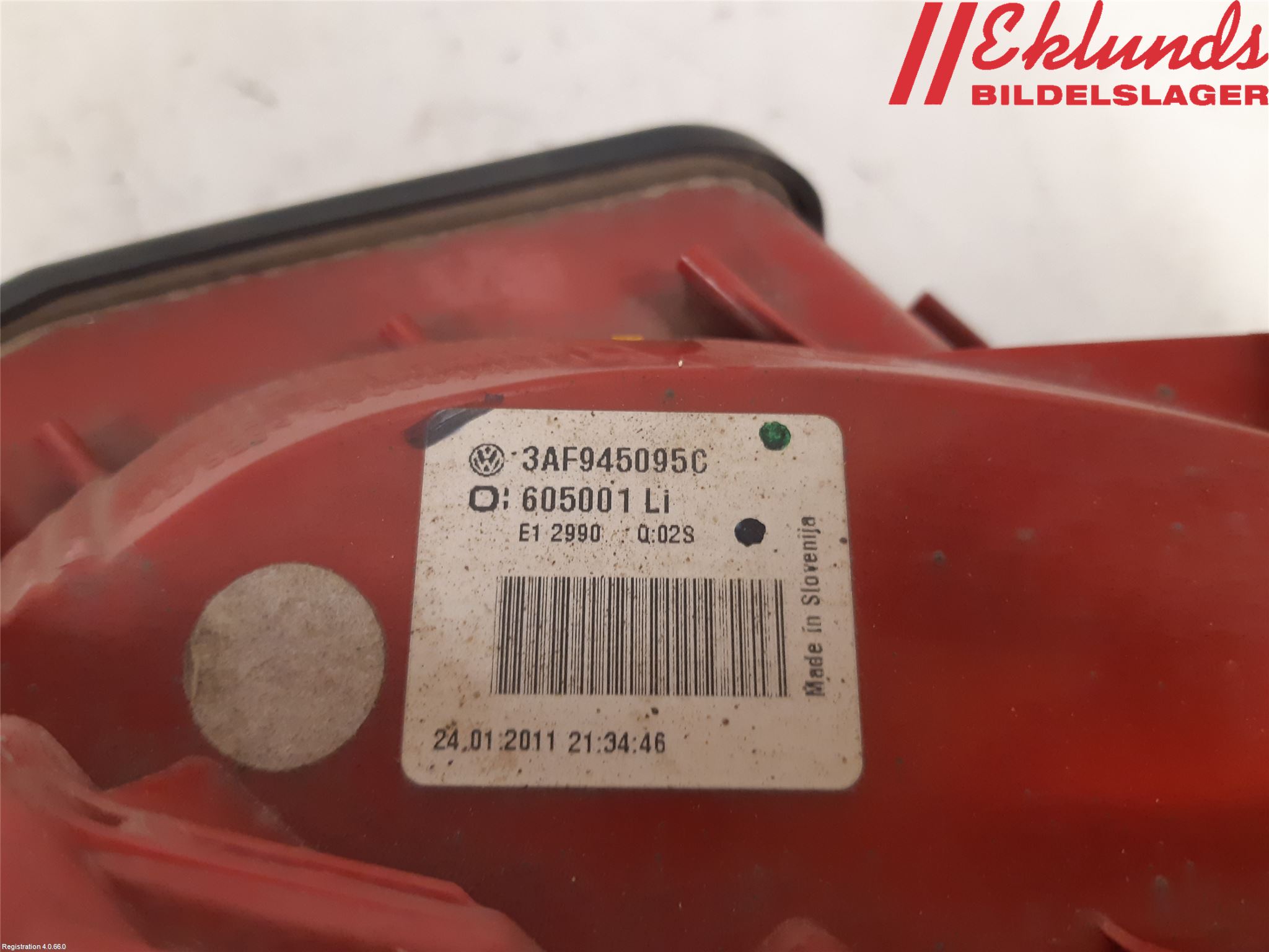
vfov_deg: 53.1
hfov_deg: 67.3
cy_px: 476
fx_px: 953
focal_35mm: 26
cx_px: 634
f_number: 1.7
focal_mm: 3.93
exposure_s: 1/25
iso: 250
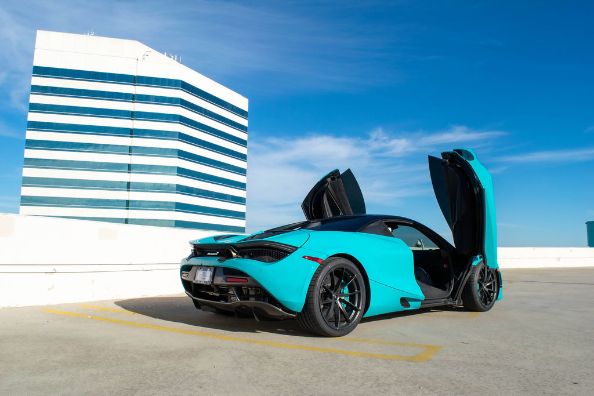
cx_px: 297
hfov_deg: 67.4
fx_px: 446
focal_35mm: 27
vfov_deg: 47.9
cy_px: 198
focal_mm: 18
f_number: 13
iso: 200
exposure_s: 1/640
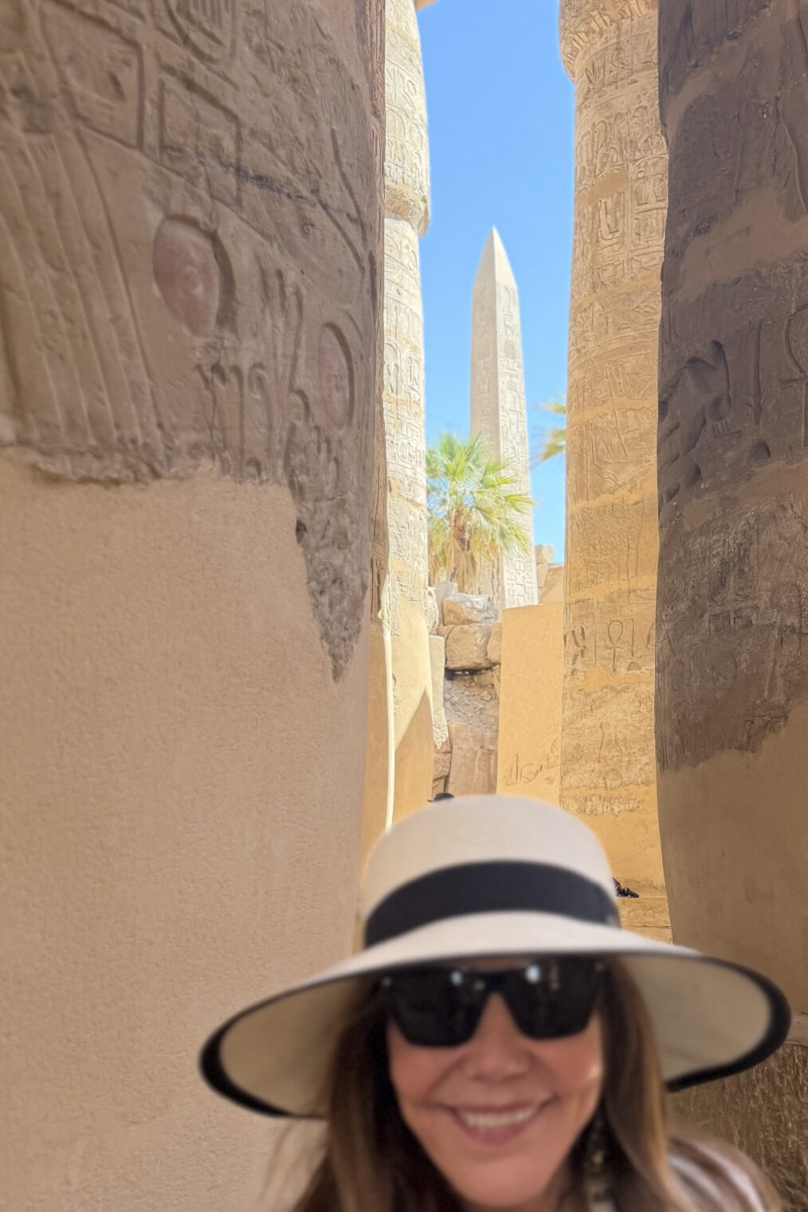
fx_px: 1414
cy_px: 713
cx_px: 567
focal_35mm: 42
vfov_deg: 46.2
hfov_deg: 31.5
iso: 80
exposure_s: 1/1156
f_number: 1.78
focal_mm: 6.76
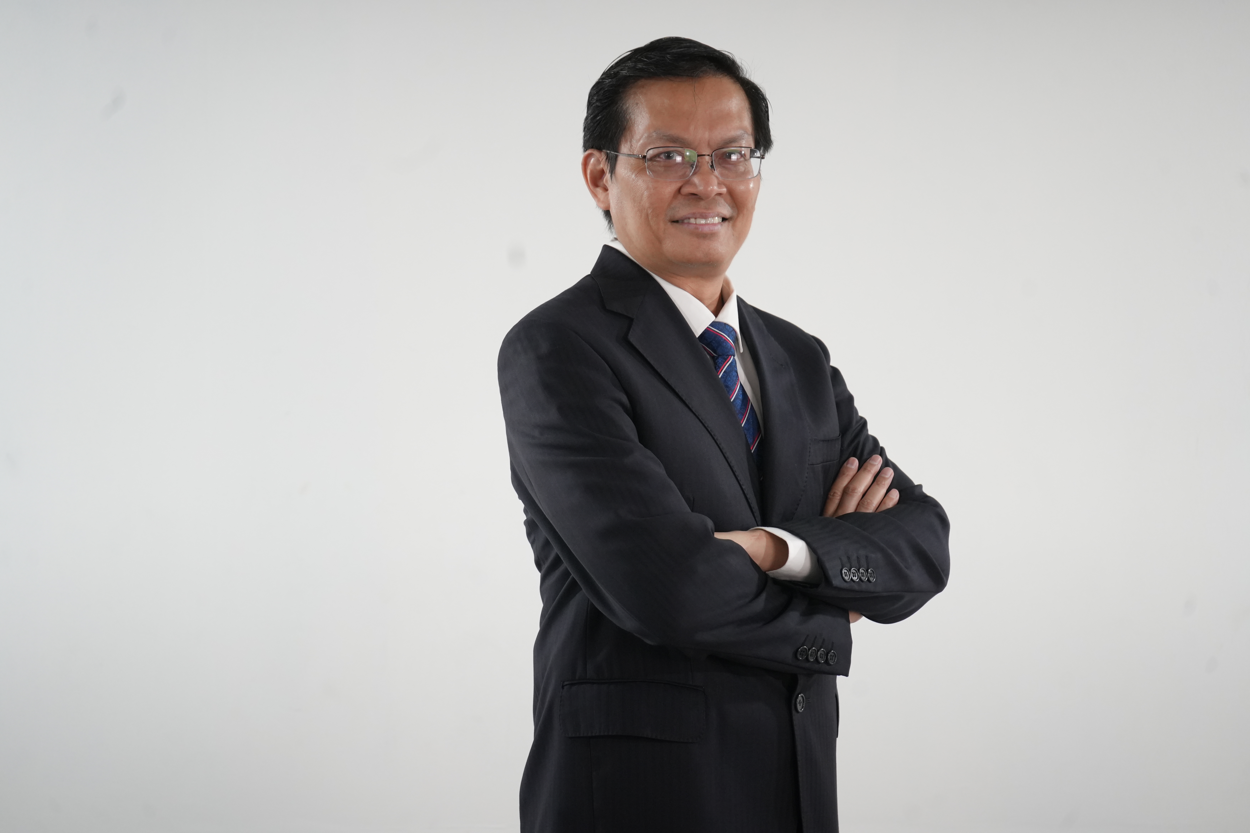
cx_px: 625
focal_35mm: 70
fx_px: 2430
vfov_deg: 19.5
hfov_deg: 28.8
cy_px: 416
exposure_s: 1/160
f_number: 5.6
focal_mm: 70
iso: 2000
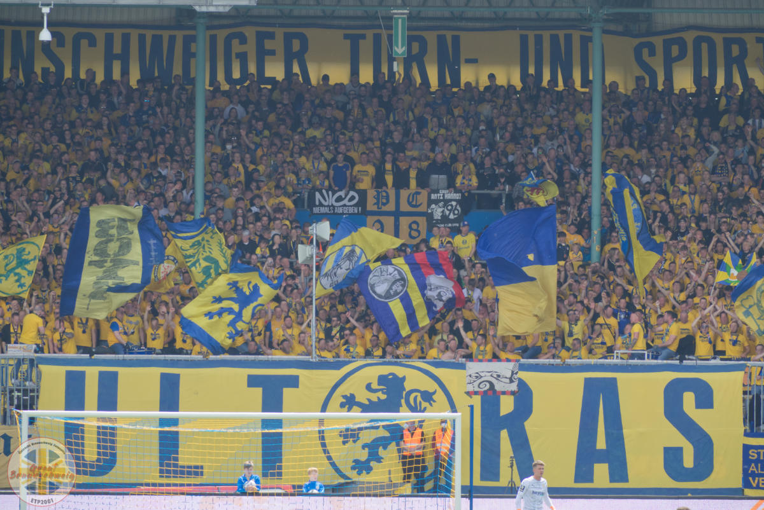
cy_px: 255
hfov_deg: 5.0
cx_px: 382
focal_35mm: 412
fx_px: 8750
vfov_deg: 3.3
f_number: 8
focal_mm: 151.1
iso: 400
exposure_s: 1/250
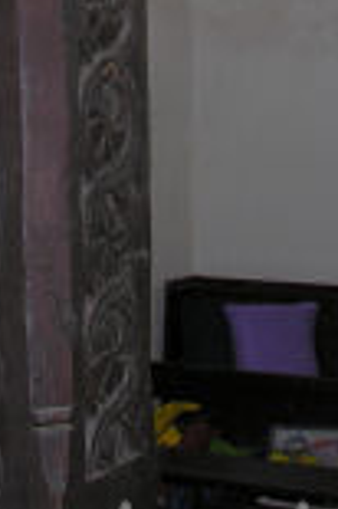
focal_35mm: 108
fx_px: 1524
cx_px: 67
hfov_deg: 12.6
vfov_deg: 17.9
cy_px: -128
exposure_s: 1/60.1
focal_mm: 8.9
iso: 50
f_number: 2.8
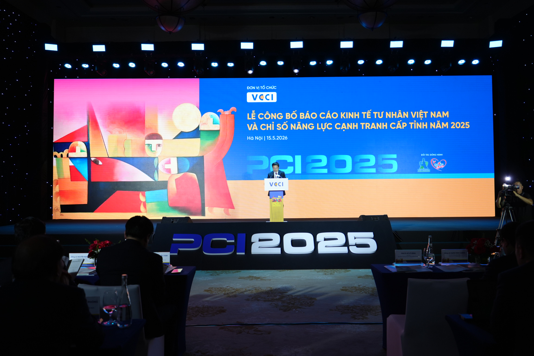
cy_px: 178
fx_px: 430
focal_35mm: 29
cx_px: 267
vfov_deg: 45.0
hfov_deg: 63.7
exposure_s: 1/125
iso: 400
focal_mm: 29
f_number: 2.8
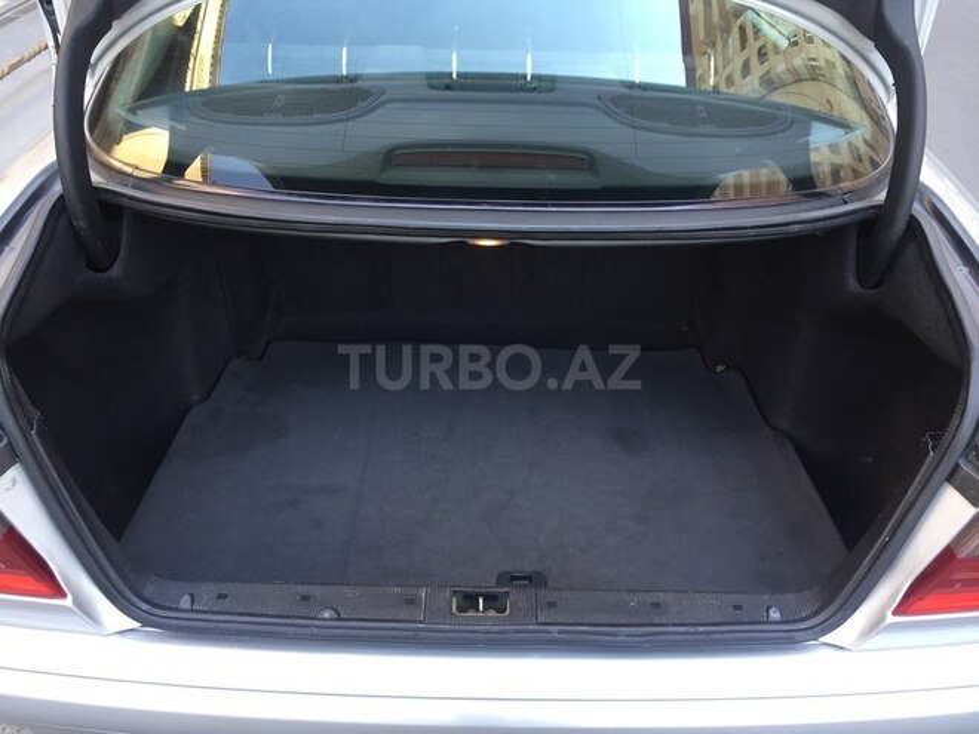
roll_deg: -1.2
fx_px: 820
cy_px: 367
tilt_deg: -35.1
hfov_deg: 61.7
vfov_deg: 48.2
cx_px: 490
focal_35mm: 29
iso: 50
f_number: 2.2
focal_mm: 4.15
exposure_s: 1/100
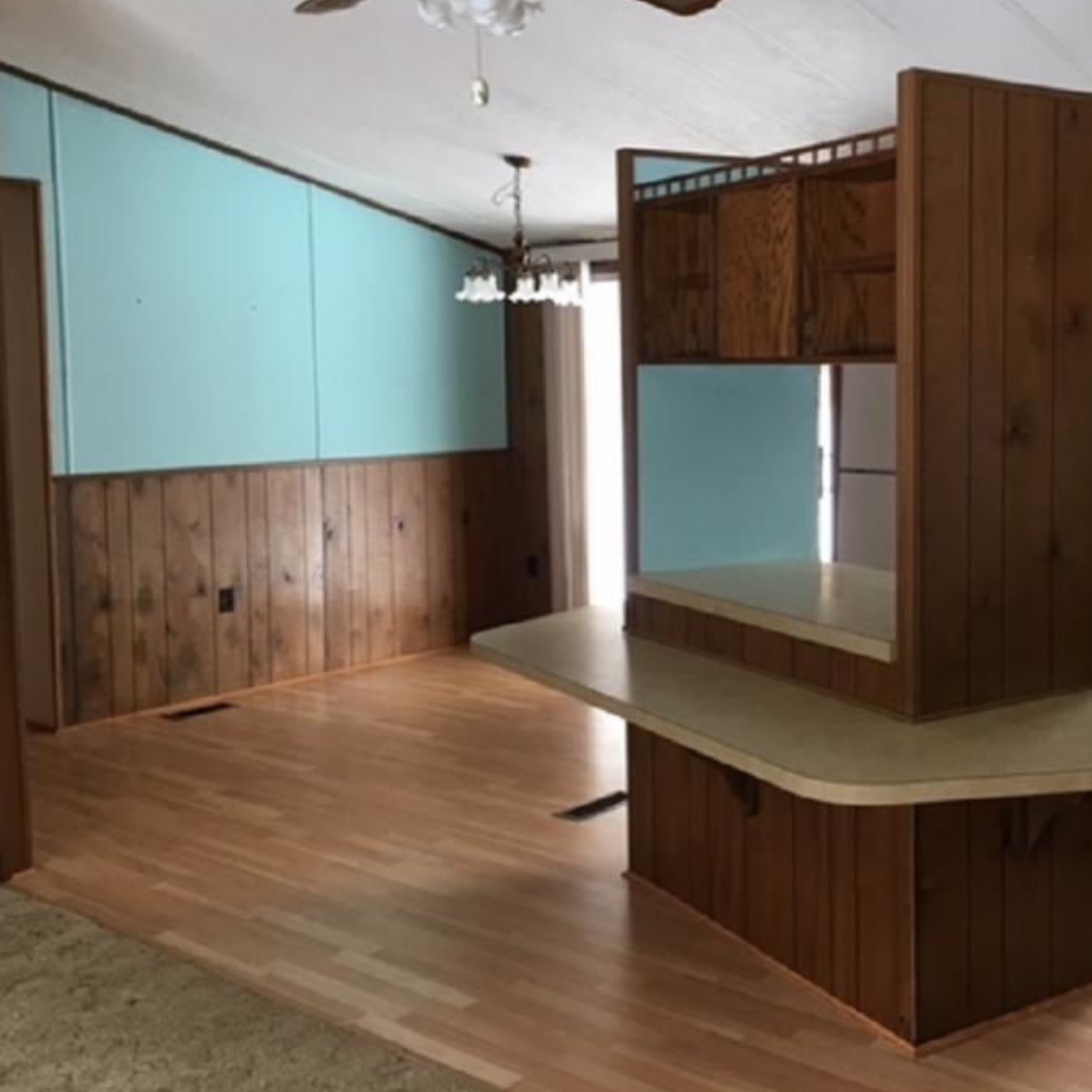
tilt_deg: -3.2
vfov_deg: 42.8
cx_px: 792
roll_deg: +0.6
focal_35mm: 39
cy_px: 477
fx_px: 1392
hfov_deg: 41.8
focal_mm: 4.15
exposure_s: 1/30
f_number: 2.2
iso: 32
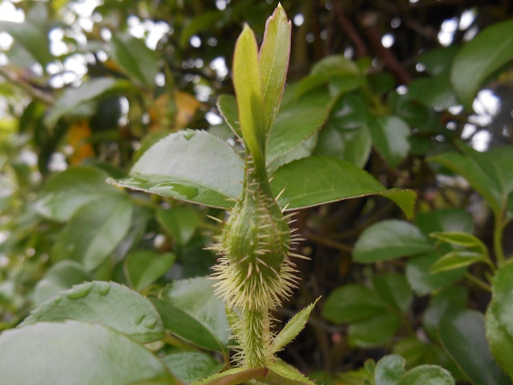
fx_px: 385
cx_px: 256
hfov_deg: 67.3
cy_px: 192
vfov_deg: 53.1
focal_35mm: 26
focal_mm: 4.7
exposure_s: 1/30
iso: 110
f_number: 3.4
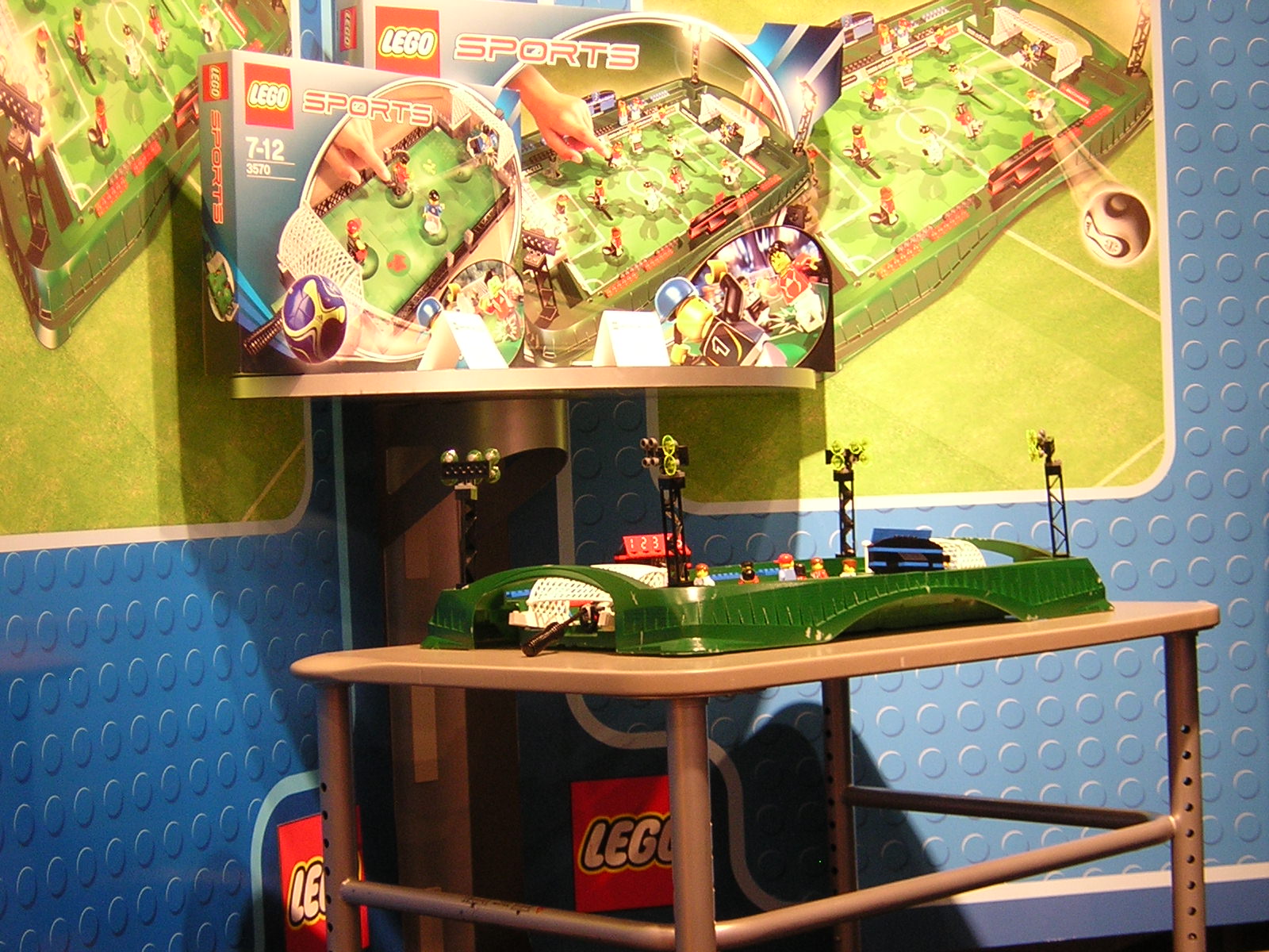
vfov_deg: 23.7
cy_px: 476
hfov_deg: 31.2
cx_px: 634
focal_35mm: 62
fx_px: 2273
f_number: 3.4
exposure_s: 1/3.3
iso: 242
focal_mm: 8.1
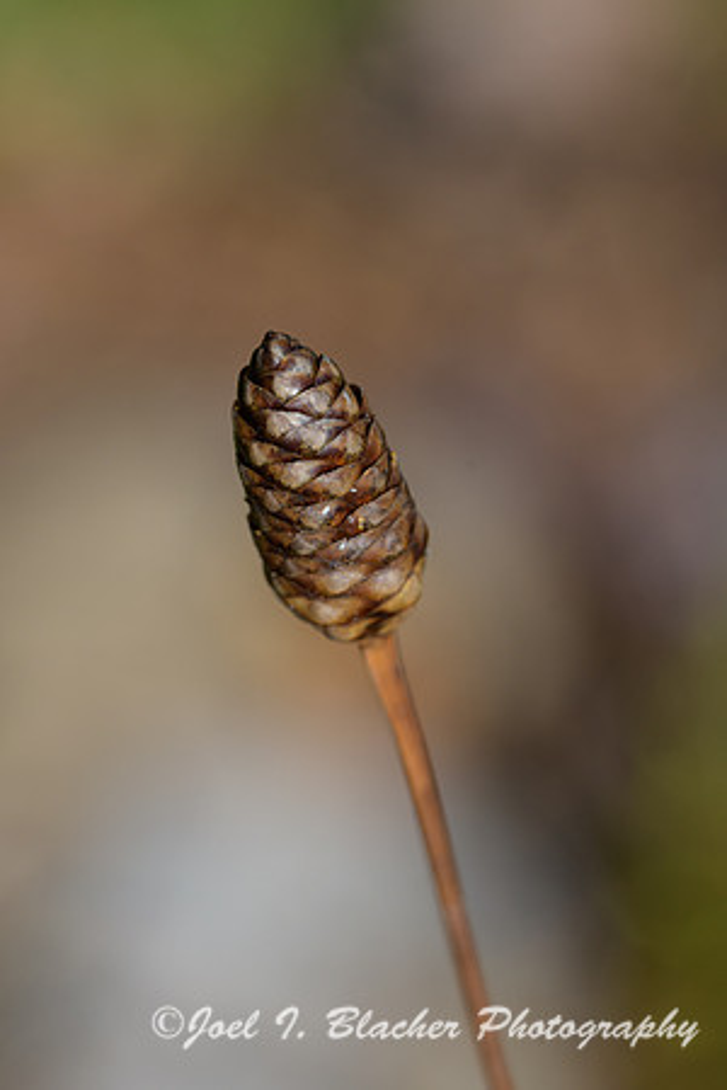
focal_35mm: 90
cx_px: 364
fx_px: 2726
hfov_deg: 15.2
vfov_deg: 22.6
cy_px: 545
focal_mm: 90
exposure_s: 1/640
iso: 220
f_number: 8
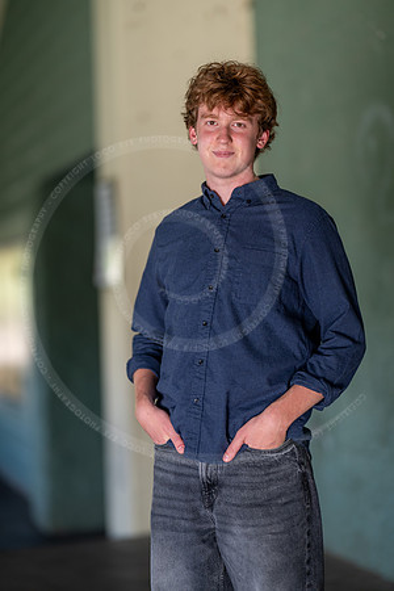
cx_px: 197
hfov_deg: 16.1
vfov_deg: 23.9
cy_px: 296
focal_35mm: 85
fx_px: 1395
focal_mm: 85
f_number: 1.2
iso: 125
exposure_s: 1/640
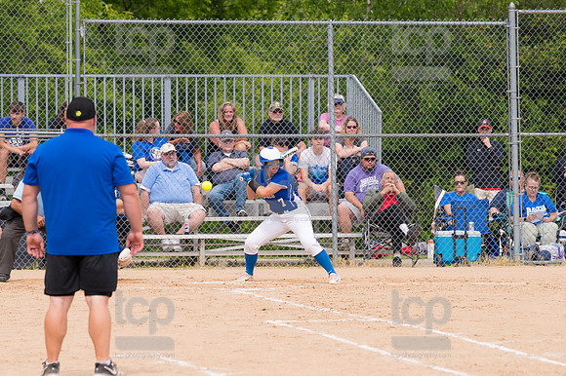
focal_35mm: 300
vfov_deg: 4.6
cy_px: 188
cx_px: 283
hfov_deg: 6.9
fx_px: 4714
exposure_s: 1/1600
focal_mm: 200
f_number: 5.6
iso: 320
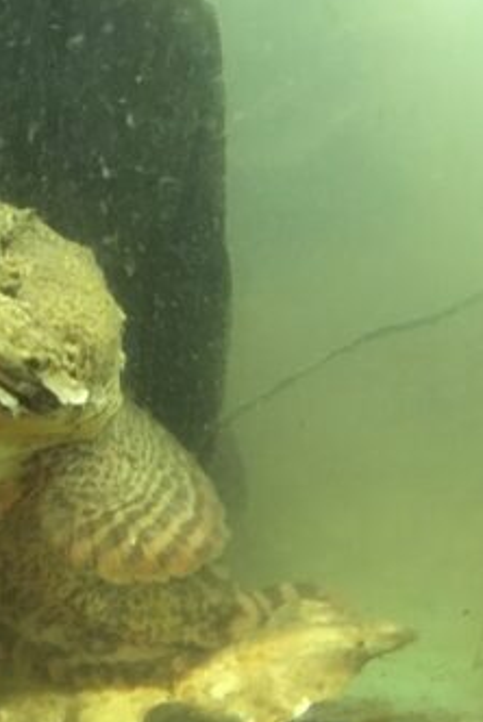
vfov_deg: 40.3
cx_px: -26
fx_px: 984
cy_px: 386
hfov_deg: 25.8
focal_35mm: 49
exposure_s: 1/15
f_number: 2.2
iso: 320
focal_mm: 4.15
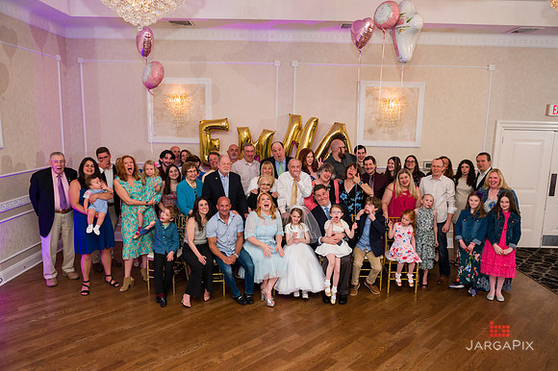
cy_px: 186
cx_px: 279
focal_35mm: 26
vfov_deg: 49.5
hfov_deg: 69.4
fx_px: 403
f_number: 5
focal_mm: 26
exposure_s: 1/200
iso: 1250
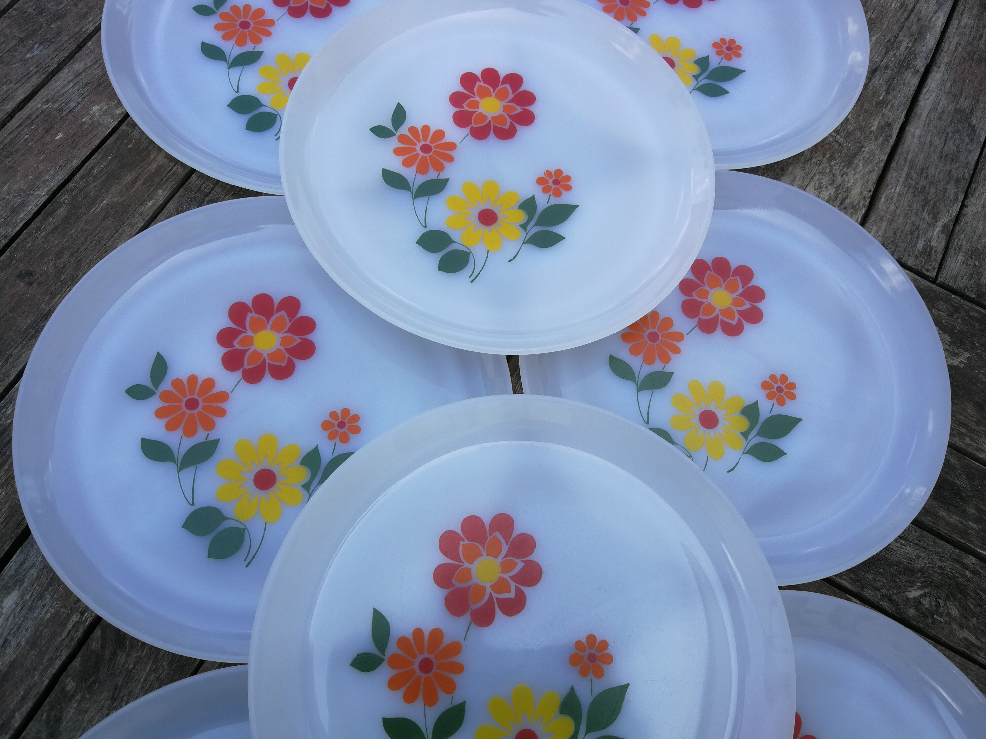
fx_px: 769
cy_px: 370
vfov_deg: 51.4
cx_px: 493
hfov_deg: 65.3
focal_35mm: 27
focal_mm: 3.95
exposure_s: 1/279
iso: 50
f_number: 2.2
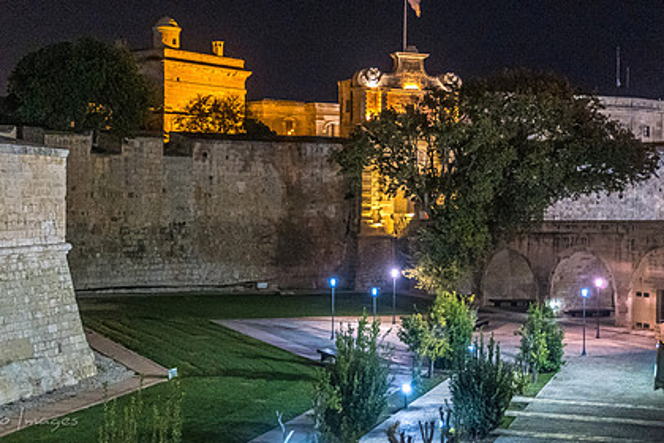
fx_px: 1070
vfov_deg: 23.4
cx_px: 324
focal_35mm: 58
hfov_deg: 34.5
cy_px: 205
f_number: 4
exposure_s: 1/10
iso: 6400
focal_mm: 28
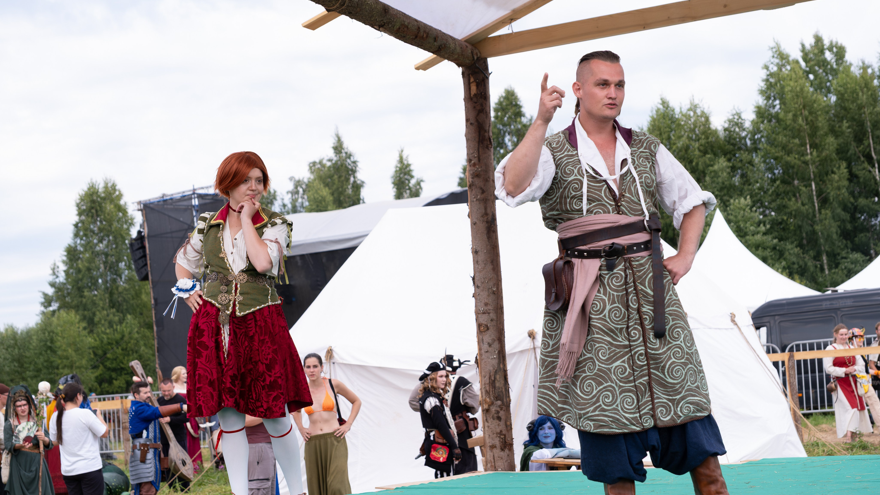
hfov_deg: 32.4
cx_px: 440
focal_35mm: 65
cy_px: 268
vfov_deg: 18.5
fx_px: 1517
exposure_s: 1/800
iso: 250
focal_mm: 41.4
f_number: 4
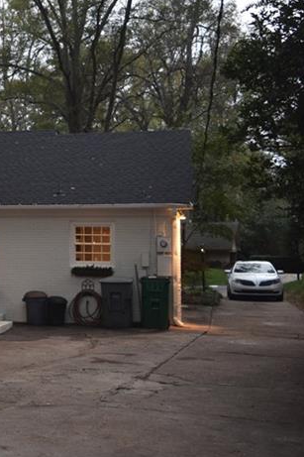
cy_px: 171
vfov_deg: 33.2
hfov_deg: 19.1
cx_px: -184
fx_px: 761
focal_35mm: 60
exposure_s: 1/60
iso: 400
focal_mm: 18
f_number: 4
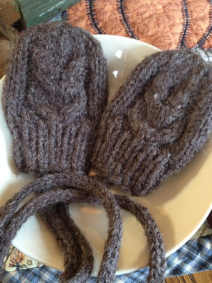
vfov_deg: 52.6
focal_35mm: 35
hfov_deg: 40.7
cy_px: 142
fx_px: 286
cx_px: 106
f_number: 2.4
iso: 400
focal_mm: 4.28
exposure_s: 1/20
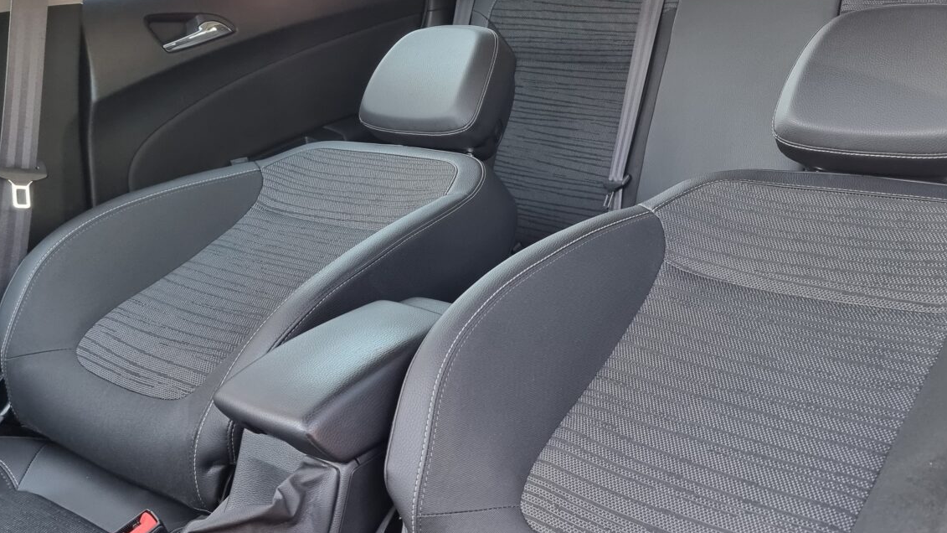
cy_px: 280
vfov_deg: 32.0
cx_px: 528
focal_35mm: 37
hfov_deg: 53.9
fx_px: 929
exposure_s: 1/100
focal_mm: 6.7
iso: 160
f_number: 1.8
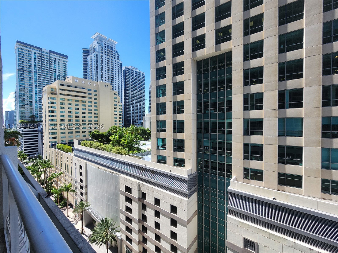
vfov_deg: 89.9
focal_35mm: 13
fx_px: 127
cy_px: 126
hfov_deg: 106.2
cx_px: 169
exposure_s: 1/900
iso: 50
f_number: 2.2
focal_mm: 2.2
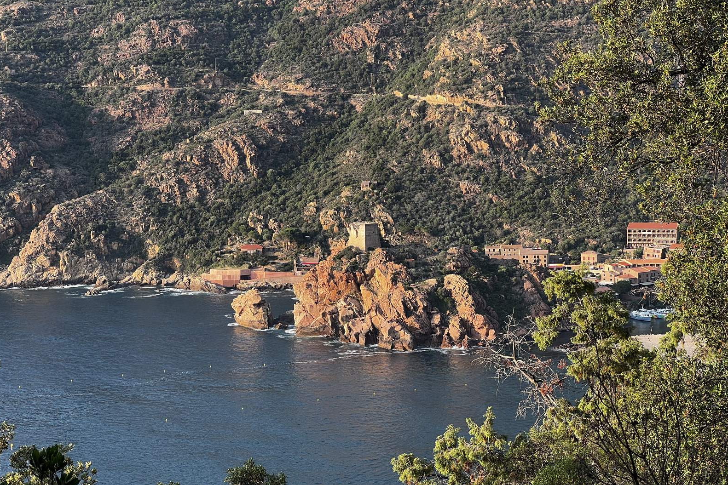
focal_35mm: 81
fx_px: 1638
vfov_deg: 16.9
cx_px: 366
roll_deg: +1.5
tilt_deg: -4.7
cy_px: 243
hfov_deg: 25.1
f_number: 2.8
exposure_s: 1/136
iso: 32
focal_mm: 9
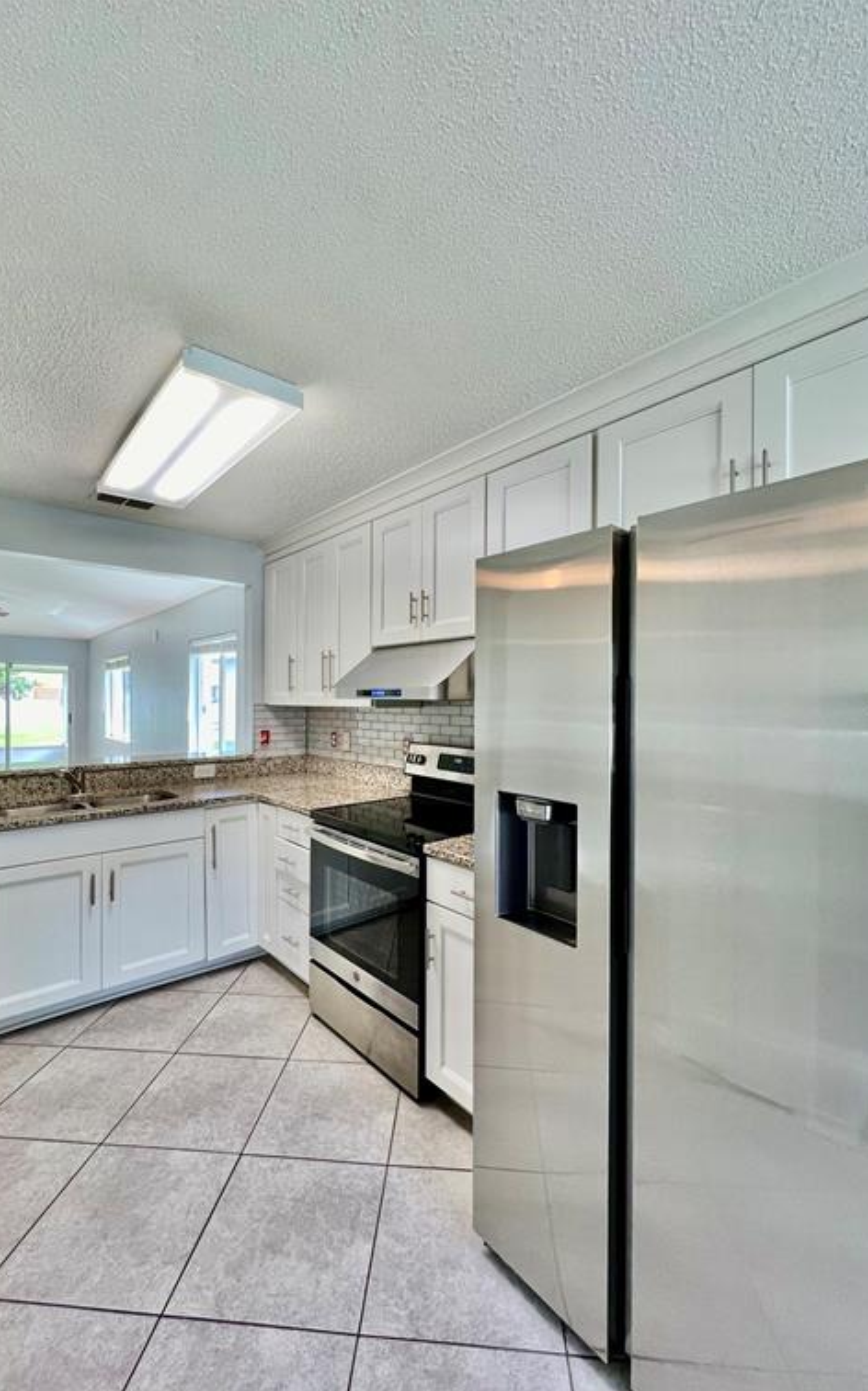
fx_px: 530
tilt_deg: -1.0
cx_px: 421
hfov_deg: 78.6
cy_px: 703
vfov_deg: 105.3
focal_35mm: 14
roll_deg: -0.5
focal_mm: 1.57
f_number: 1.8
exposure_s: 1/120
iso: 125
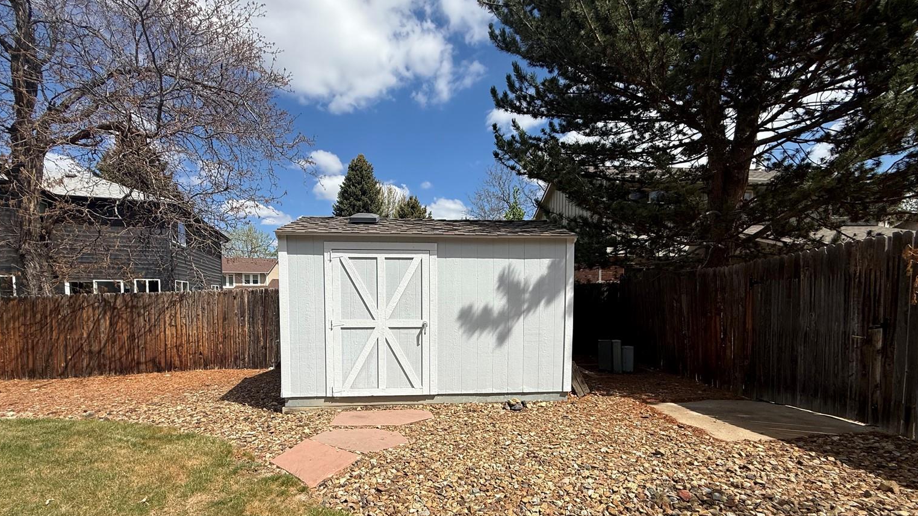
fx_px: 389
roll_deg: +0.7
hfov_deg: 99.4
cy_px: 321
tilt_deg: -3.4
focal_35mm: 16
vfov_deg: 66.1
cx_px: 454
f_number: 2.2
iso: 50
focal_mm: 2.22
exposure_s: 1/3460
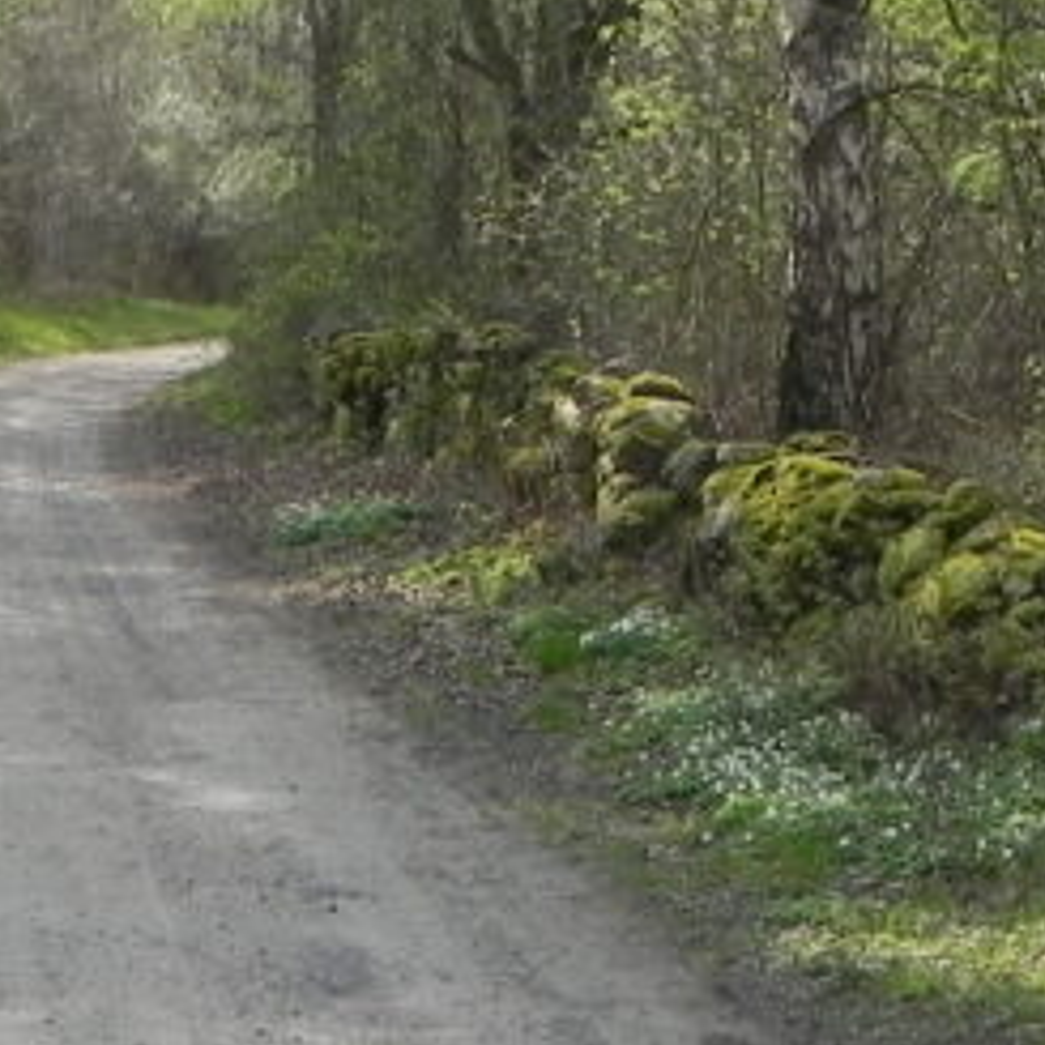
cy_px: 162
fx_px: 4167
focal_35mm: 122
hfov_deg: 14.3
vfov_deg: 14.2
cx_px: 405
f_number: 5.6
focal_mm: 5.9
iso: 160
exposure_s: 1/258
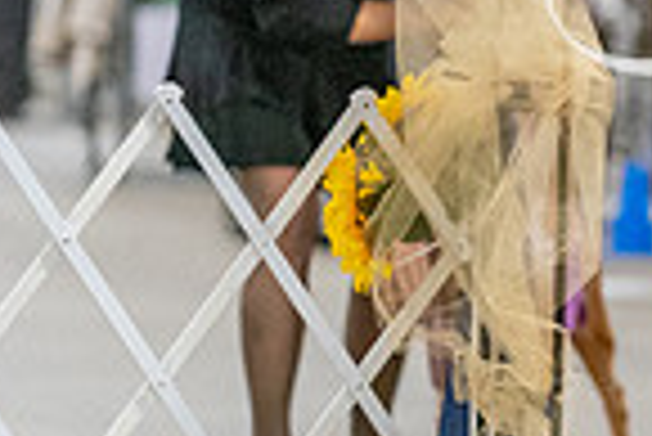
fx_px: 12364
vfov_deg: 2.0
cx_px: 1196
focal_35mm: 682
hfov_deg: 3.0
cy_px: 155
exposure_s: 1/250
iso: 6400
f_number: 3.5
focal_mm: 171
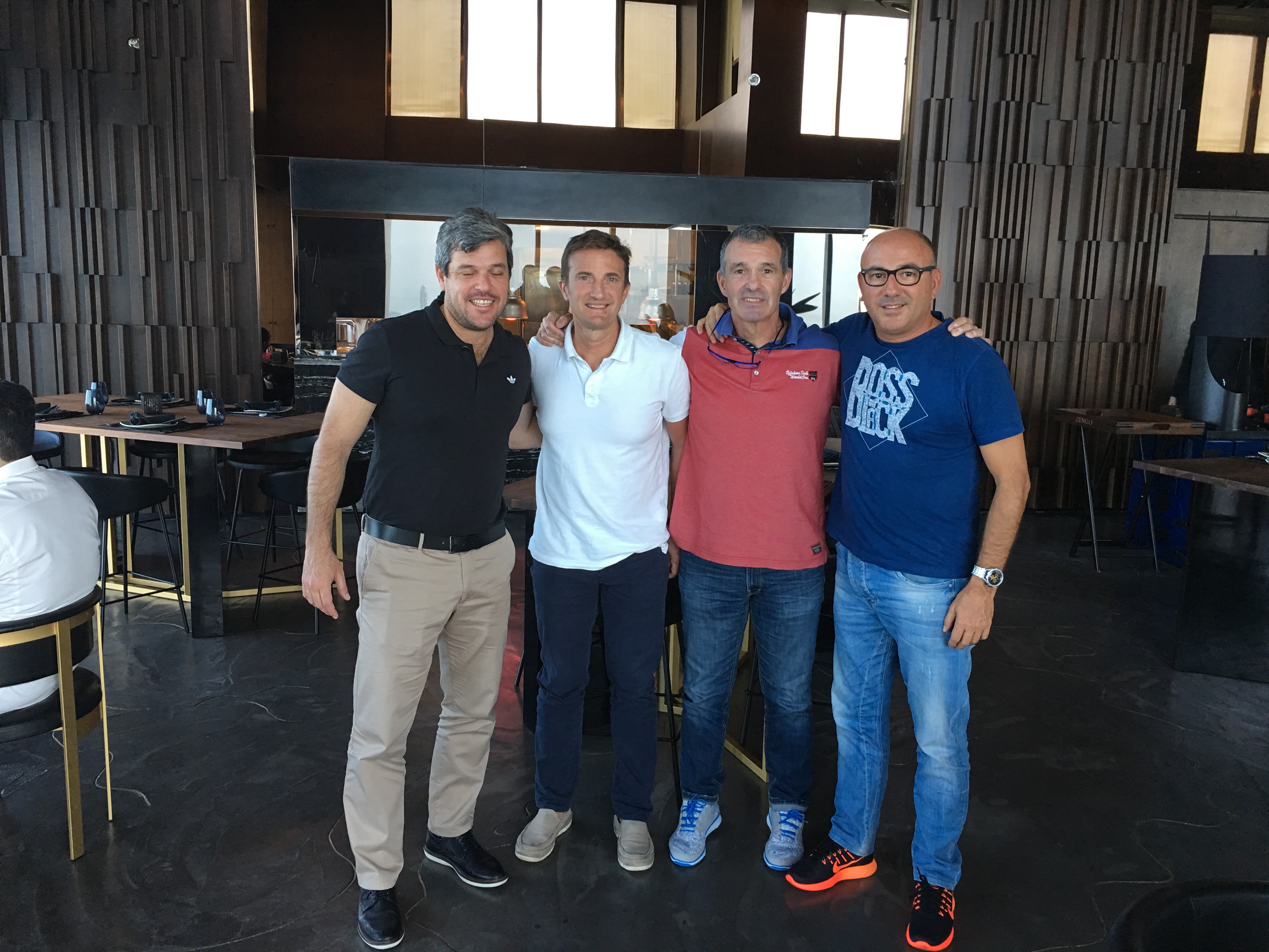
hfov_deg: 61.7
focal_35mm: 29
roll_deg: -1.8
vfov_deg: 48.2
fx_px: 1063
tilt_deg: -9.7
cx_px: 634
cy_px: 476
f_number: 2.2
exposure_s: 1/33
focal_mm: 4.15
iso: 64
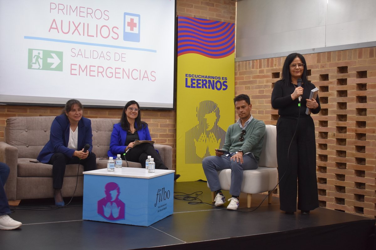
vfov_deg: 30.8
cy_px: 125
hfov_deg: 45.0
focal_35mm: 44
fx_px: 454
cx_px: 188
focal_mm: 29
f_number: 4.2
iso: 800
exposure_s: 1/60
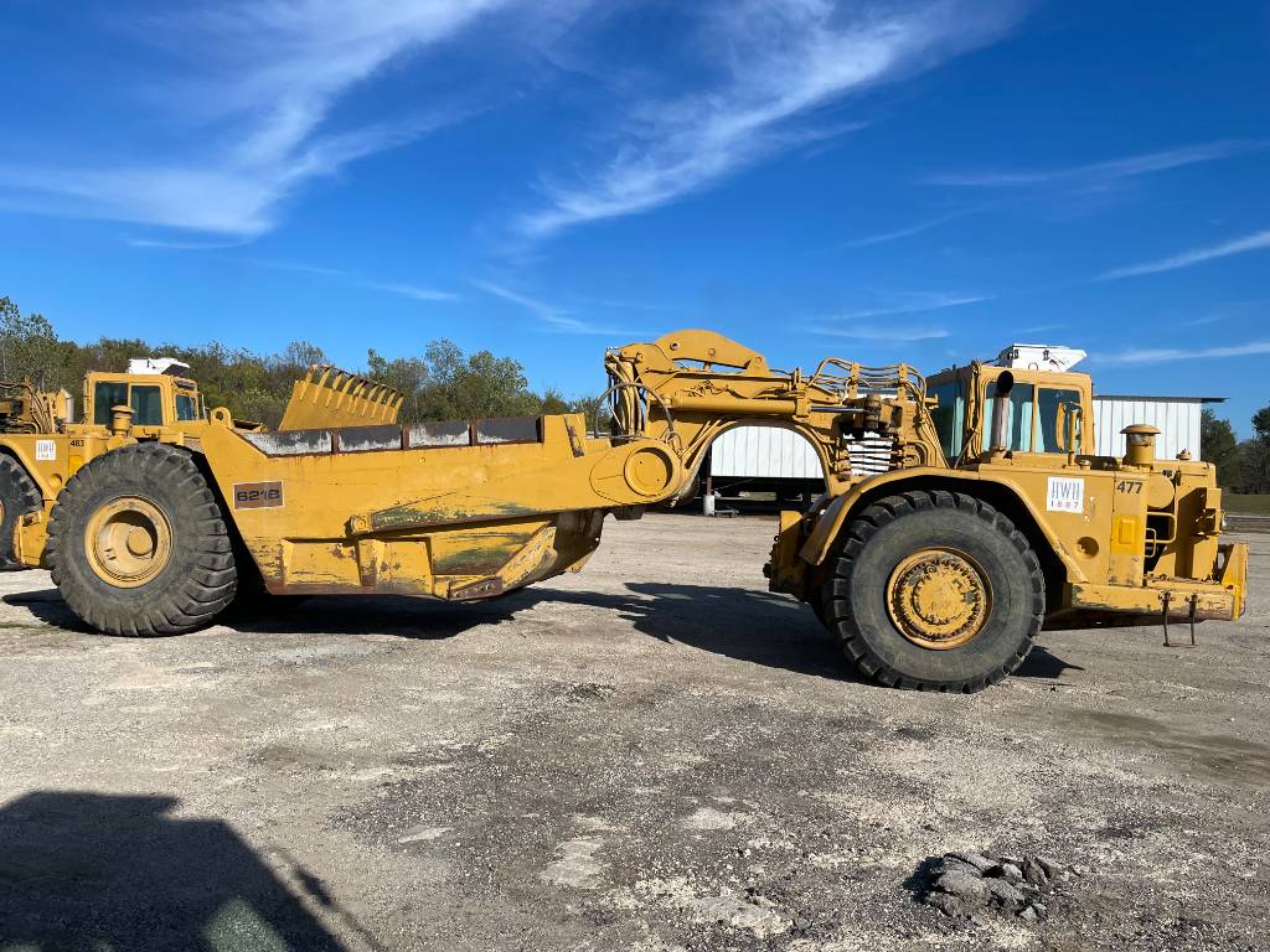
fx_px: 954
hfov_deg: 67.3
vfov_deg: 53.1
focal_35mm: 26
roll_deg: -0.7
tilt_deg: +0.4
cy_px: 476
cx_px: 635
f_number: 1.6
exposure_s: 1/4464
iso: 32
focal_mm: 4.2
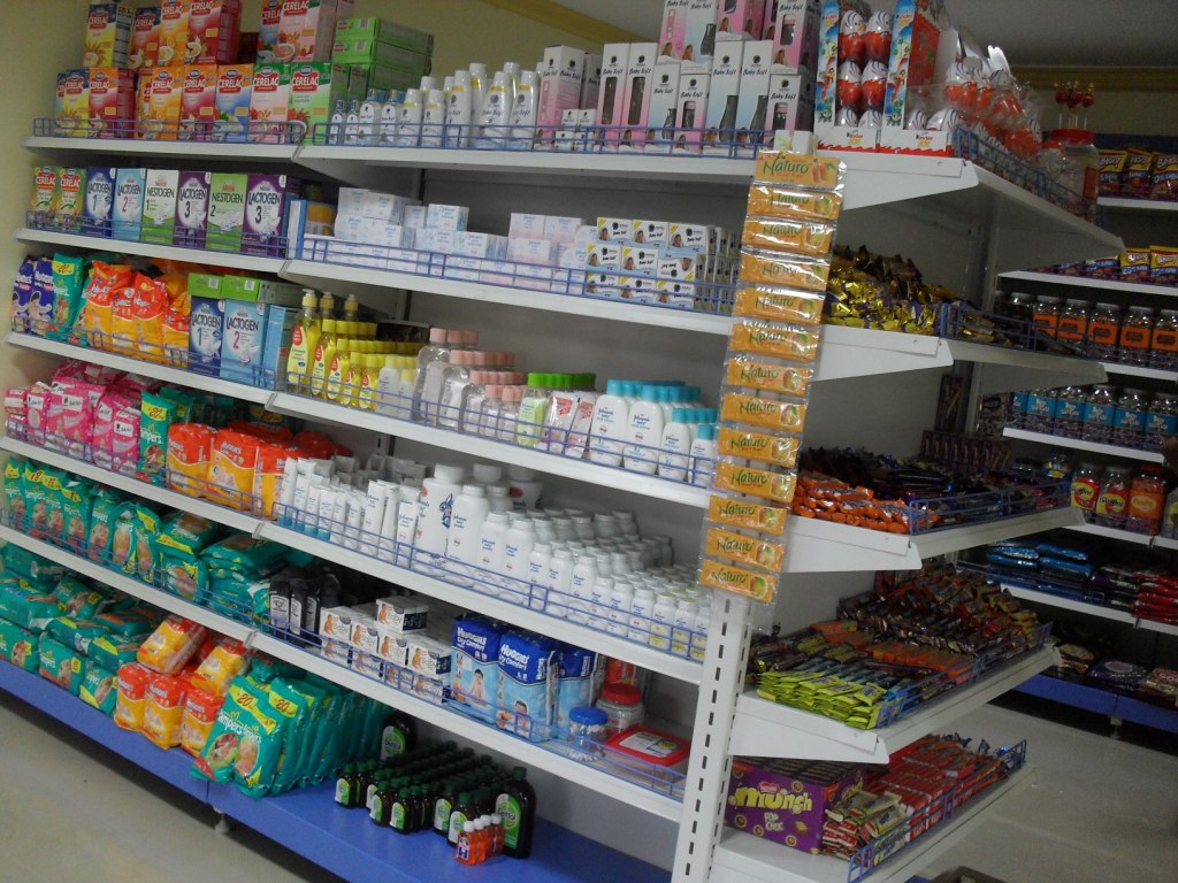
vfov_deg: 37.7
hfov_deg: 49.0
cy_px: 442
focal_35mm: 38
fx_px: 1293
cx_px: 589
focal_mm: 6.3
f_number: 2.8
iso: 120
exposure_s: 1/45
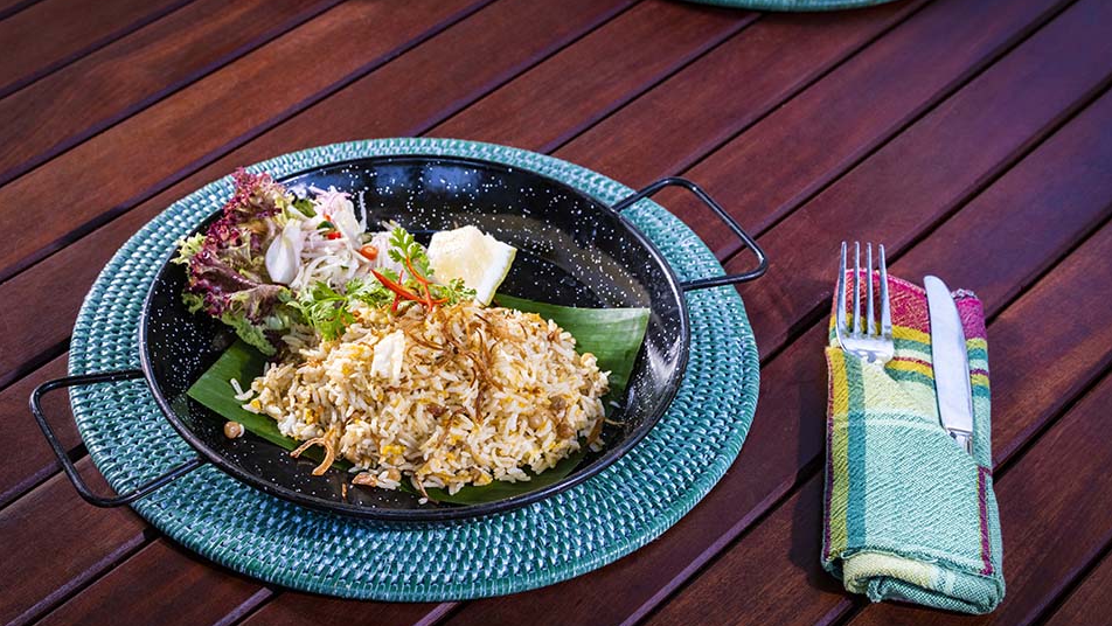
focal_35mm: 74
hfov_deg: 28.6
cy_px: 287
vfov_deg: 16.3
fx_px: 2182
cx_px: 558
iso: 1250
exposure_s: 1/250
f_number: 10
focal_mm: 70
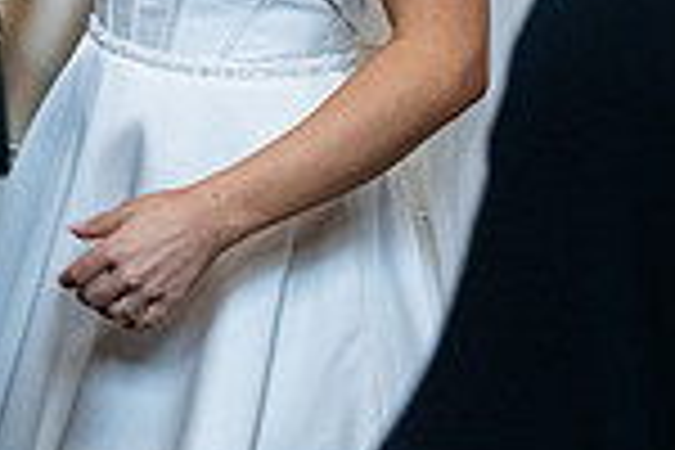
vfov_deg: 14.0
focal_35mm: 93
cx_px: -356
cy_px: -160
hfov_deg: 19.1
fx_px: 1744
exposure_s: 1/160
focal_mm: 24
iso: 1600
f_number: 3.5
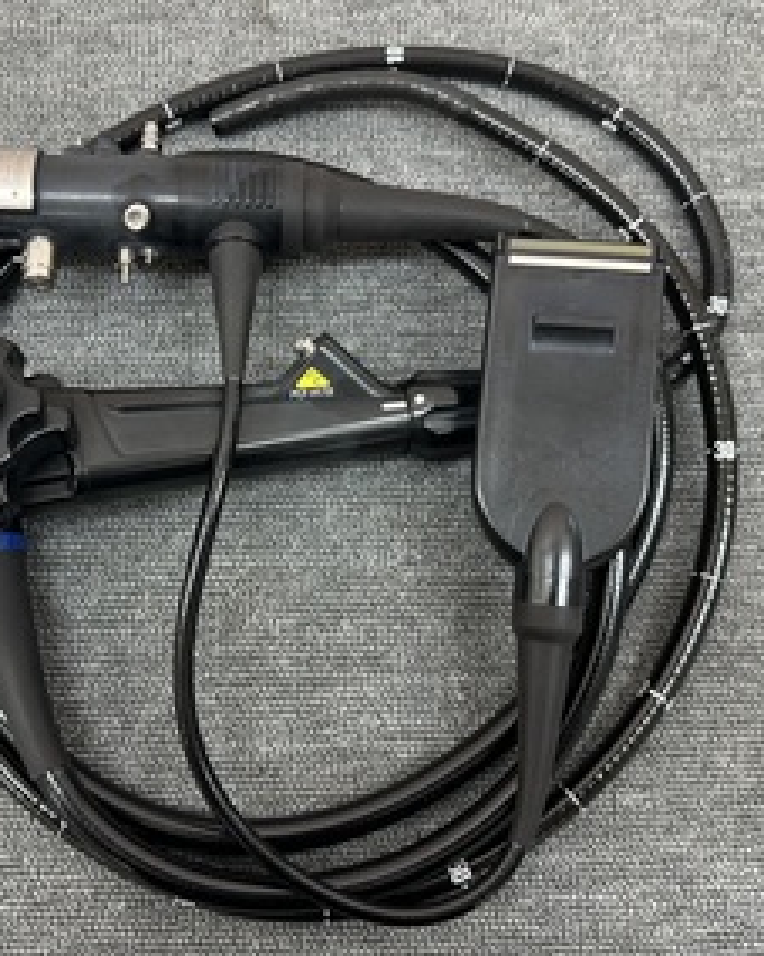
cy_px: 478
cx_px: 286
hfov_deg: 44.2
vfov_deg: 54.2
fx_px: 933
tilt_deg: -79.2
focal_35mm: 33
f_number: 1.78
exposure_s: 1/60
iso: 125
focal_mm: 6.86
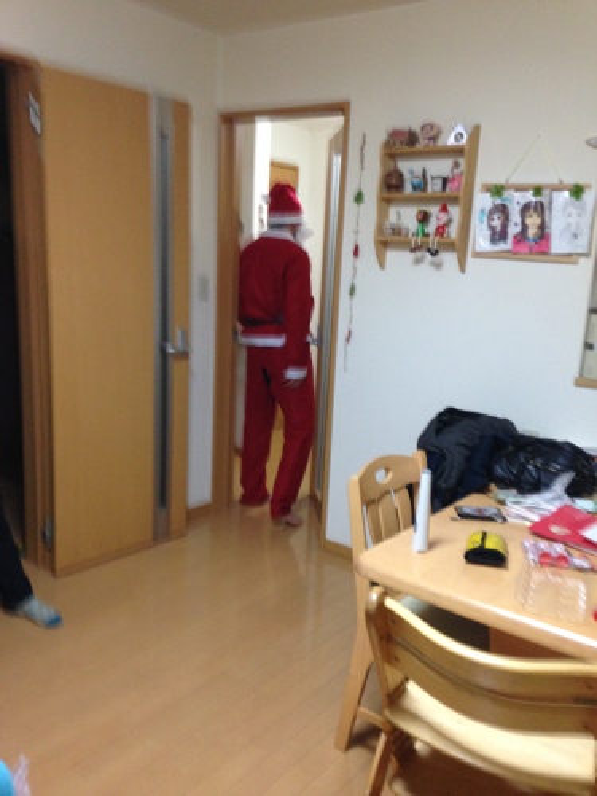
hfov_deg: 42.9
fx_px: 759
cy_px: 398
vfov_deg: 55.4
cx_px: 298
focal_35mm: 33
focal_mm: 4.12
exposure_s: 1/20
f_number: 2.4
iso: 200
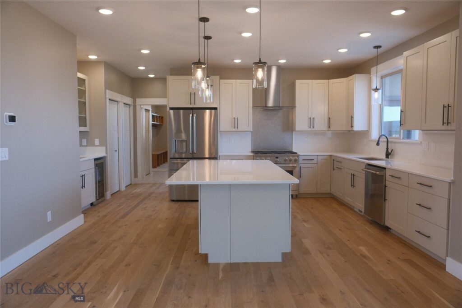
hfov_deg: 73.7
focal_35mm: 24
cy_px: 154
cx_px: 231
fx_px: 308
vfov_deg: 53.1
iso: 1250
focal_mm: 16
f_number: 3.2
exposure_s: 1/320
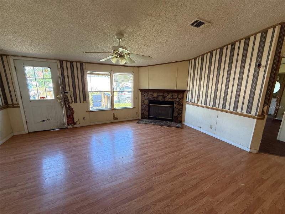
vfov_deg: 85.7
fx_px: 115
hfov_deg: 102.1
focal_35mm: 14
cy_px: 107
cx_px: 142
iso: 100
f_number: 2.2
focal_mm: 2.22
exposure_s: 1/39
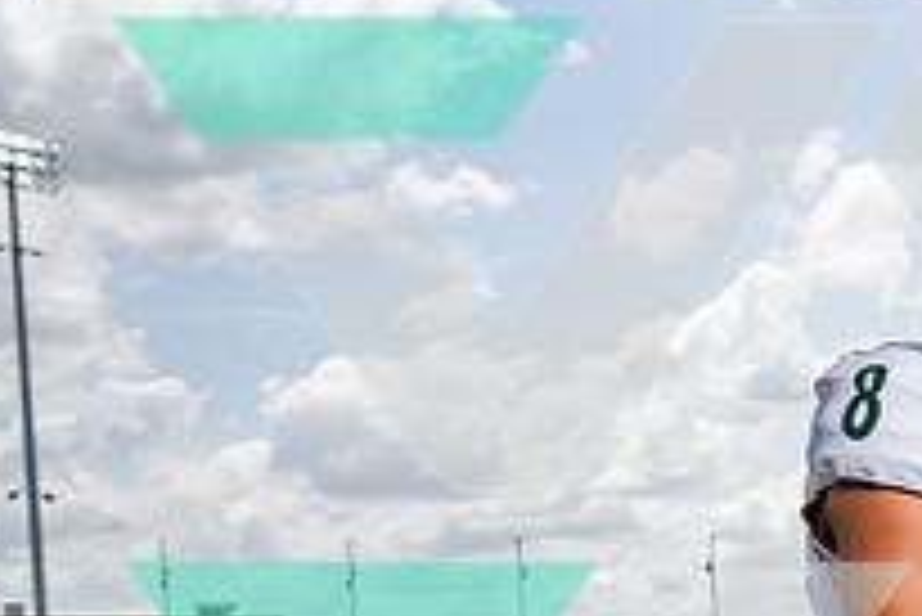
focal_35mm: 68
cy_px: 803
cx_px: 1273
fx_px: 1743
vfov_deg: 18.6
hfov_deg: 24.8
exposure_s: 1/250
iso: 100
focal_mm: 24
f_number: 6.3
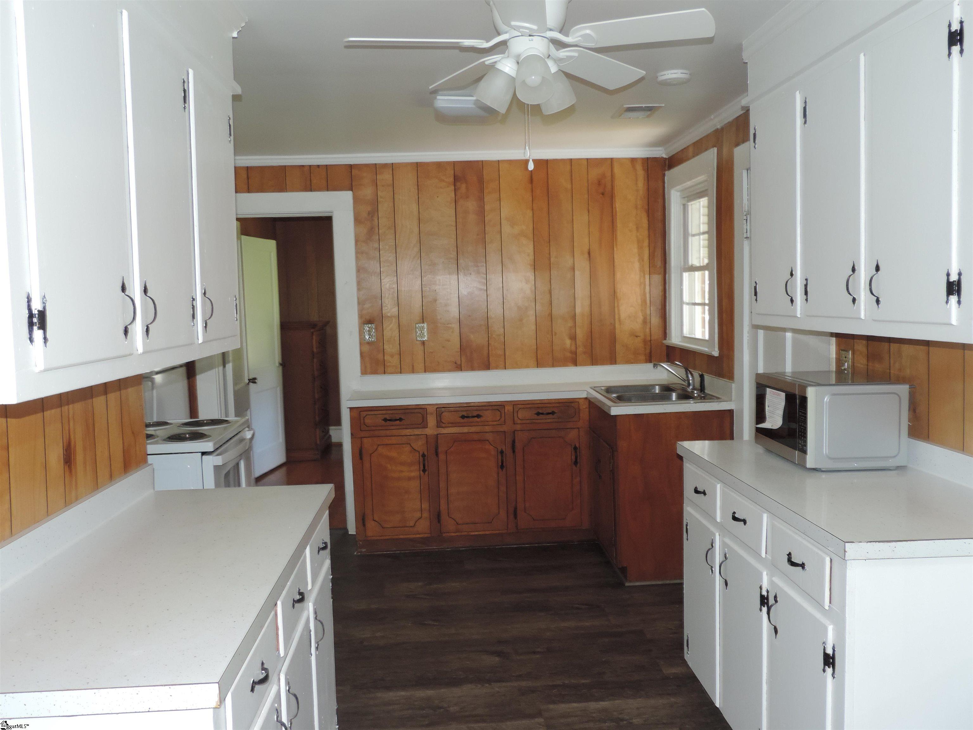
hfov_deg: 60.0
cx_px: 486
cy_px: 365
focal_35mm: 30
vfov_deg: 46.8
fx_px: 843
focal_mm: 5.3
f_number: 3.1
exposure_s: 1/30
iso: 200
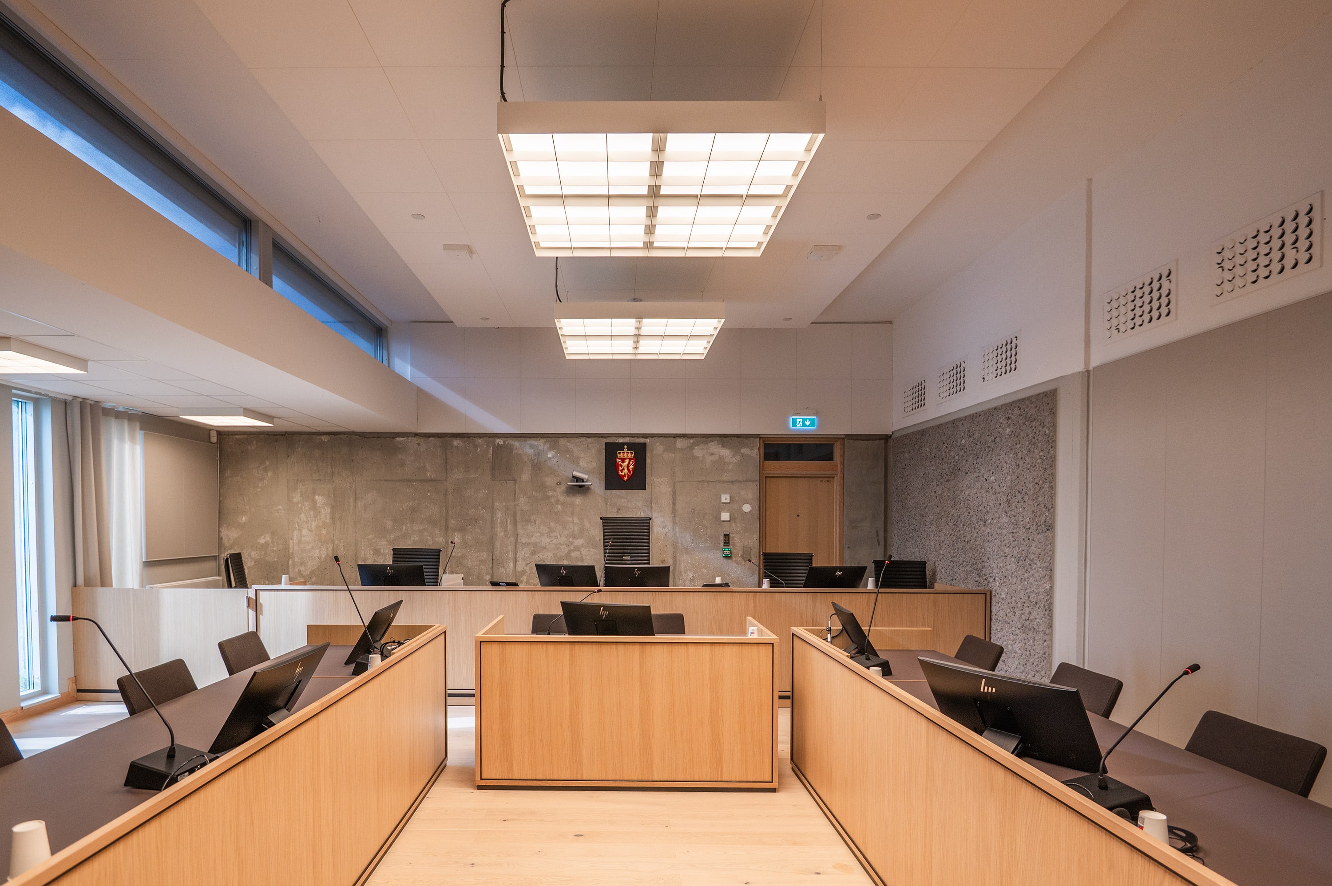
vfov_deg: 73.7
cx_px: 666
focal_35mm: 16
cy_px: 443
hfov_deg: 96.8
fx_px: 592
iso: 320
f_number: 4
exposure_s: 1/250
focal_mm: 16
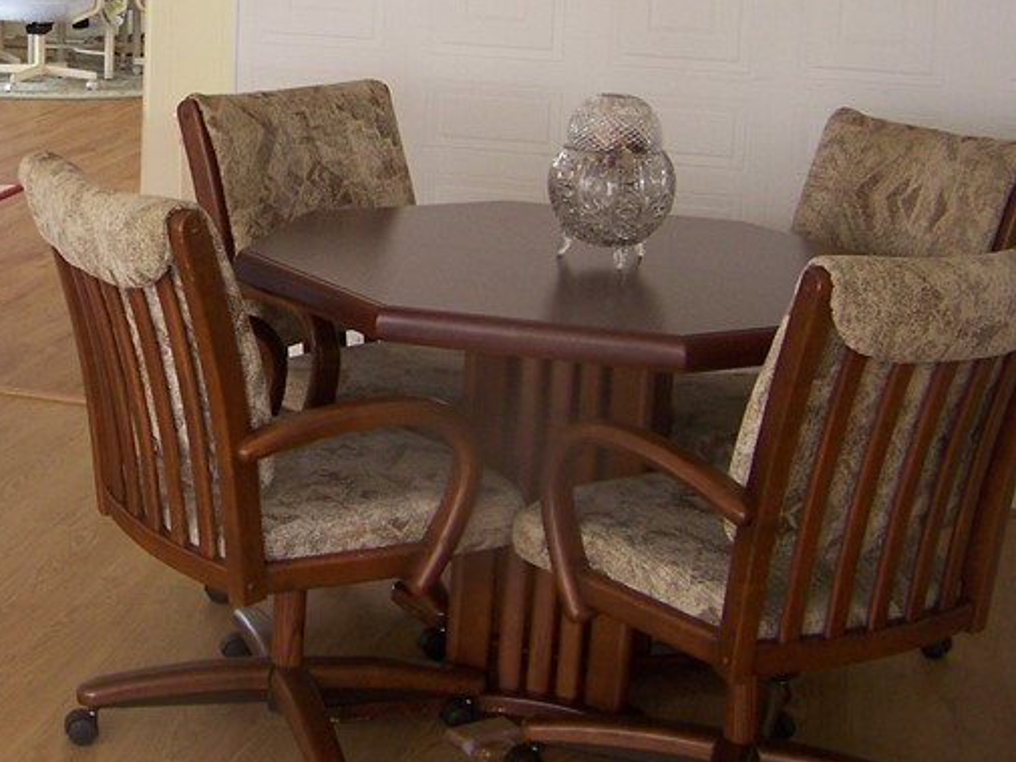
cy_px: 60
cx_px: 34
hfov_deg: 25.5
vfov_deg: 19.8
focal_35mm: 73
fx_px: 2143
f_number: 2.8
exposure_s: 1/30
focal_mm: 5.85
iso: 100
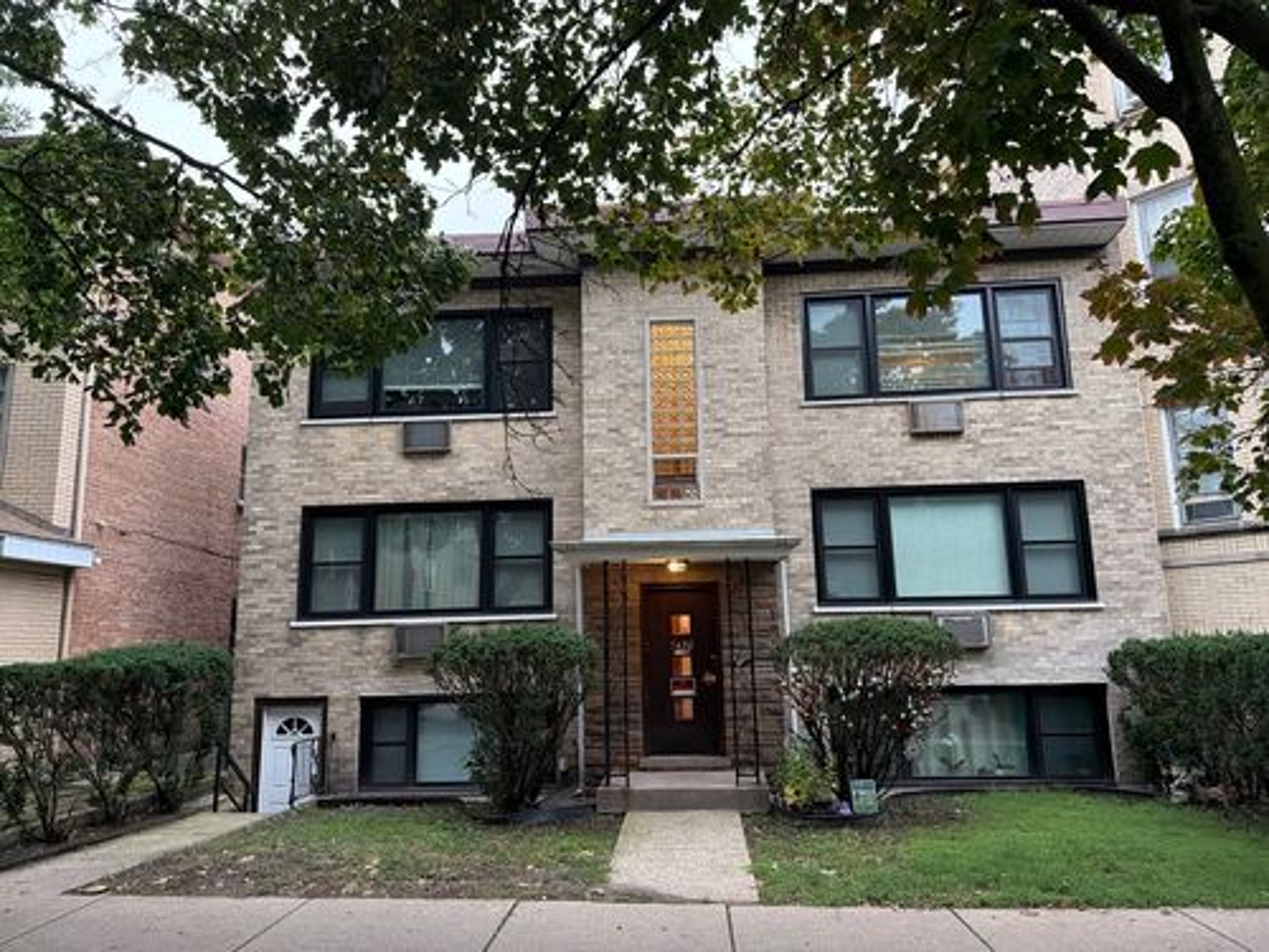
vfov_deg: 56.8
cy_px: 476
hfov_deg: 71.6
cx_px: 634
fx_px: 880
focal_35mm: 24
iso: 320
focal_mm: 6.76
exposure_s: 1/120
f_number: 1.78
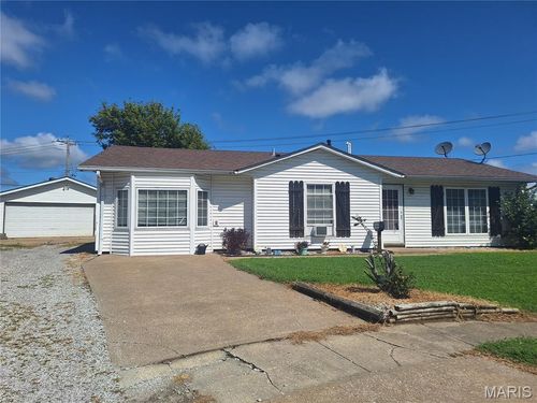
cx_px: 268
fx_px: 357
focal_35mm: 23
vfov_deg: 58.9
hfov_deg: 73.9
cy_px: 202
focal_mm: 5.54
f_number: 1.8
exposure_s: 1/5348
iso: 40
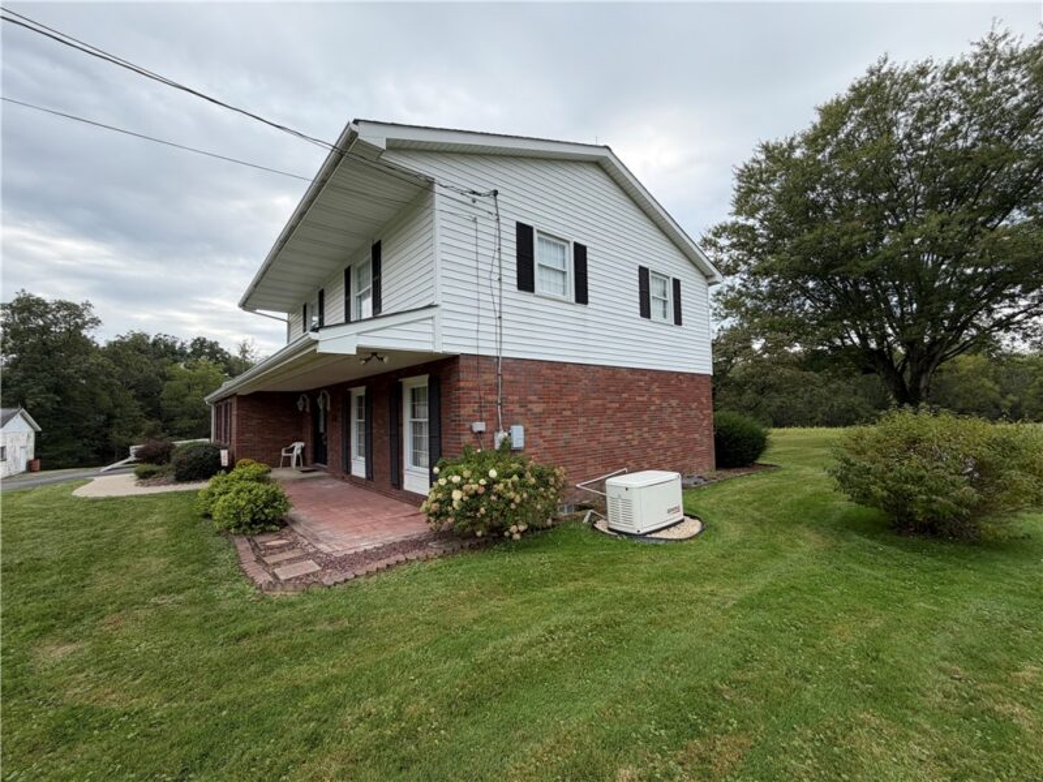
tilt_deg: +3.0
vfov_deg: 85.7
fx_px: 422
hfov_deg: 102.1
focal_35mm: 14
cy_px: 391
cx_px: 522
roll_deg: +1.6
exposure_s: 1/549
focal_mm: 2.22
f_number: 2.2
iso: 40
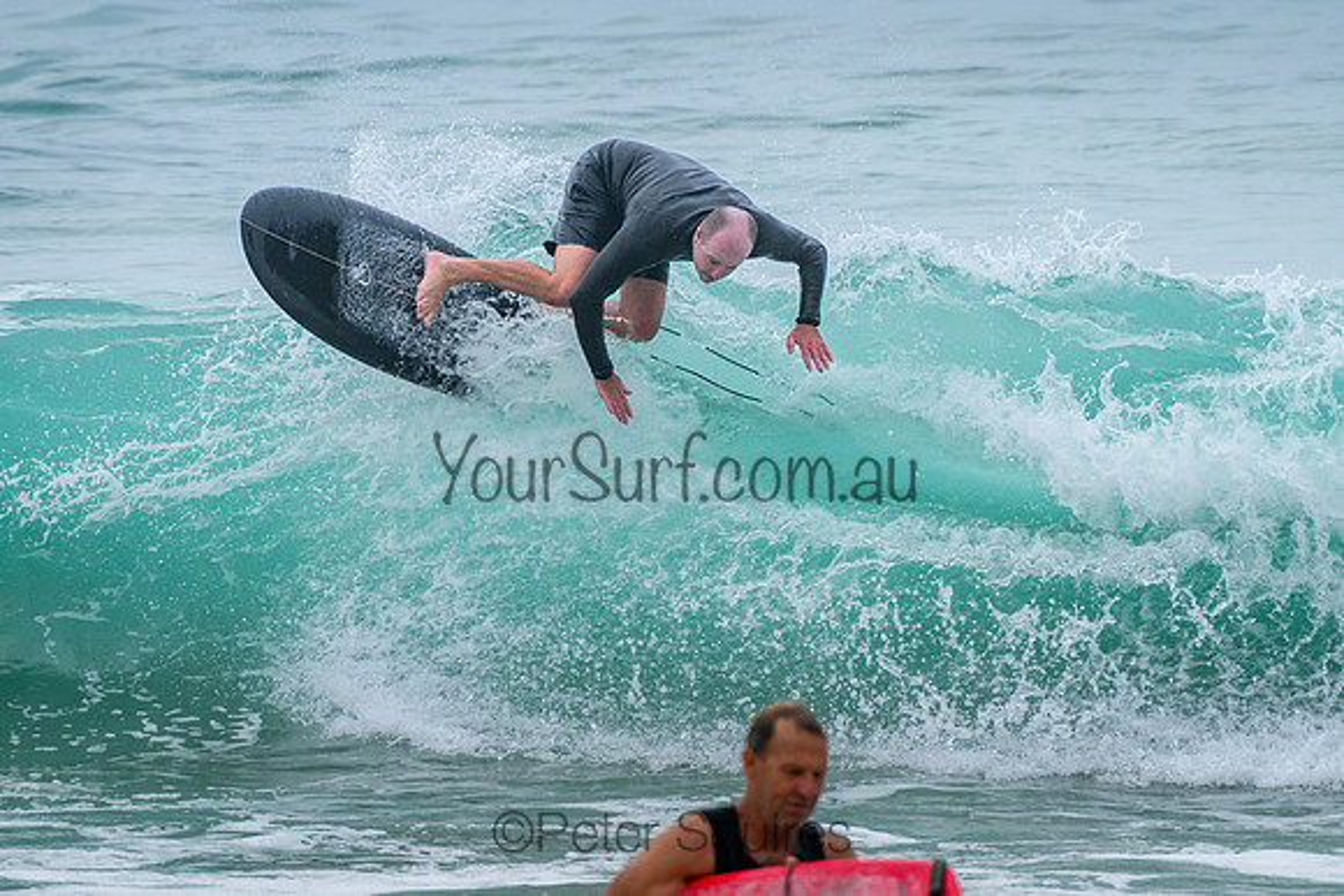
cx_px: 811
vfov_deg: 2.5
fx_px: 20550
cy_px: 442
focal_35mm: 550
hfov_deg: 3.7
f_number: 9
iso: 500
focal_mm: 400
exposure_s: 1/2000
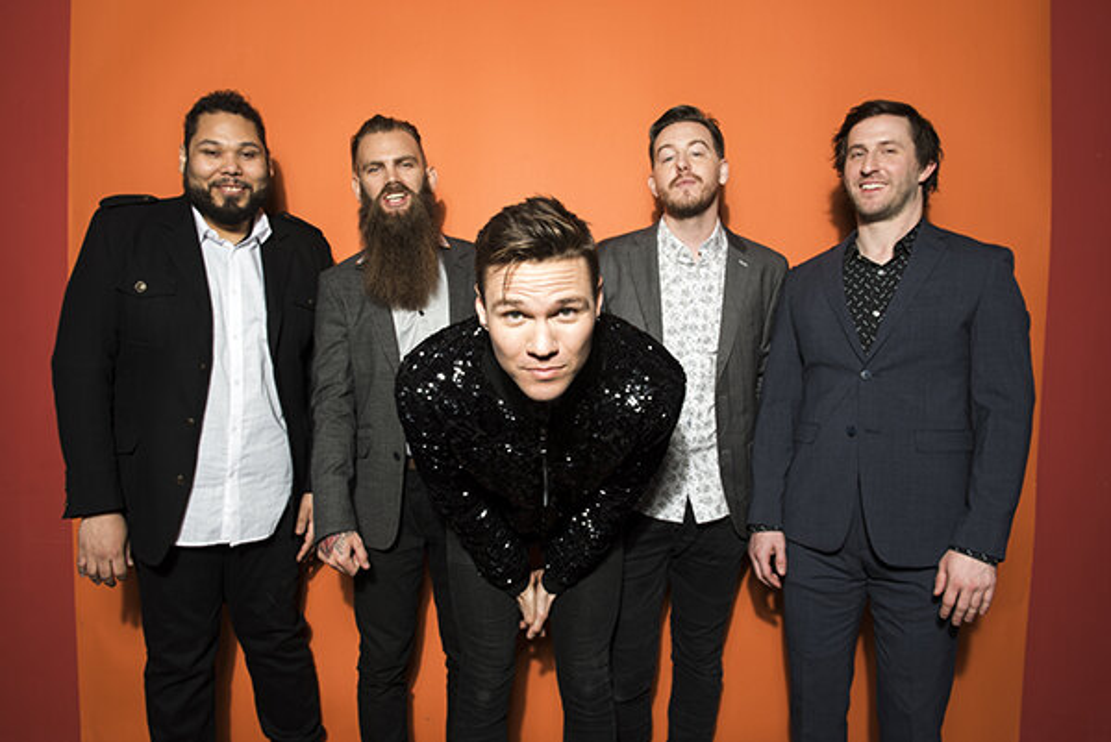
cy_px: 371
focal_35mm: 24
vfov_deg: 53.2
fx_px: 741
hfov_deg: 73.7
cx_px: 556
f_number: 8
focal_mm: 24
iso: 200
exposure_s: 1/200
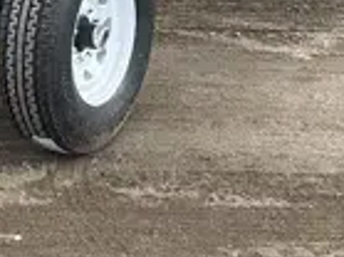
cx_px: 10
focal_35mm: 134
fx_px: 1330
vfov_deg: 11.0
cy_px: 32
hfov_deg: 14.5
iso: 25
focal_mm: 3
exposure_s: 1/353
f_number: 1.8
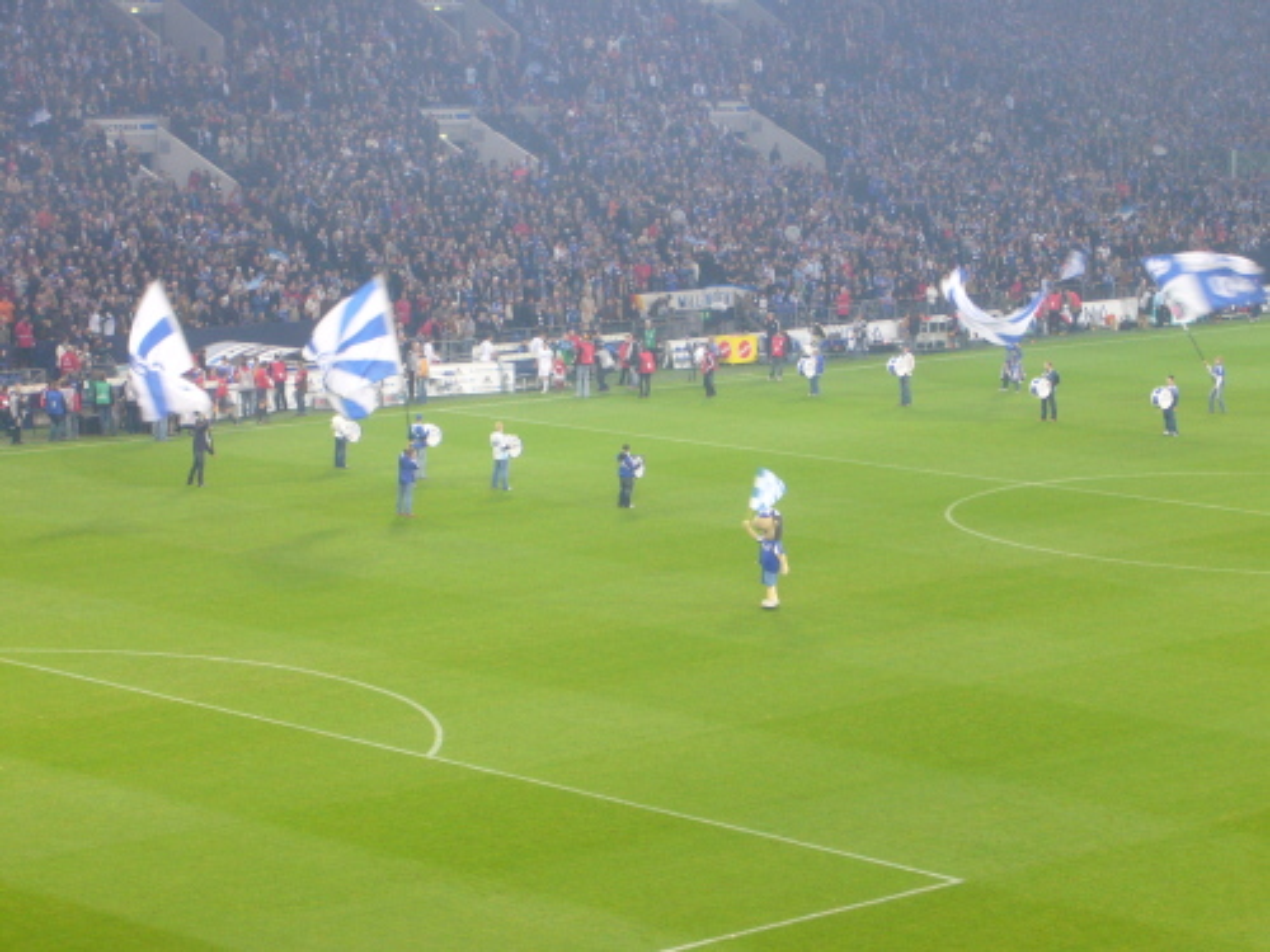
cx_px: 635
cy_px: 476
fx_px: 3852
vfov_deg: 14.1
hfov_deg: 18.7
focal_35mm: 105
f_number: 5
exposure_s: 1/15
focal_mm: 17.4
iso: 125
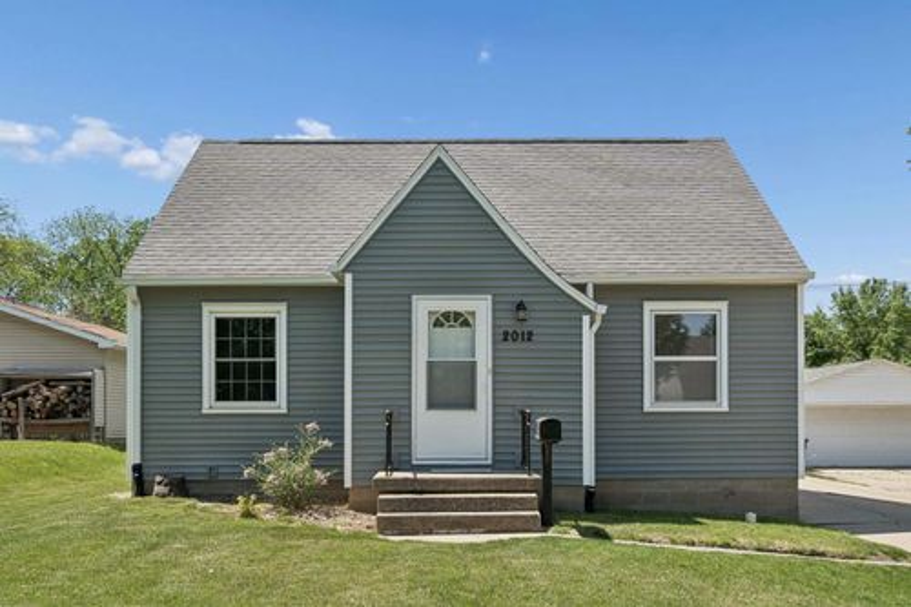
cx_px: 456
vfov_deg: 43.6
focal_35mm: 30
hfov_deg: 61.9
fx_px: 759
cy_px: 304
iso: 400
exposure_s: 1/1600
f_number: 8
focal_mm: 20
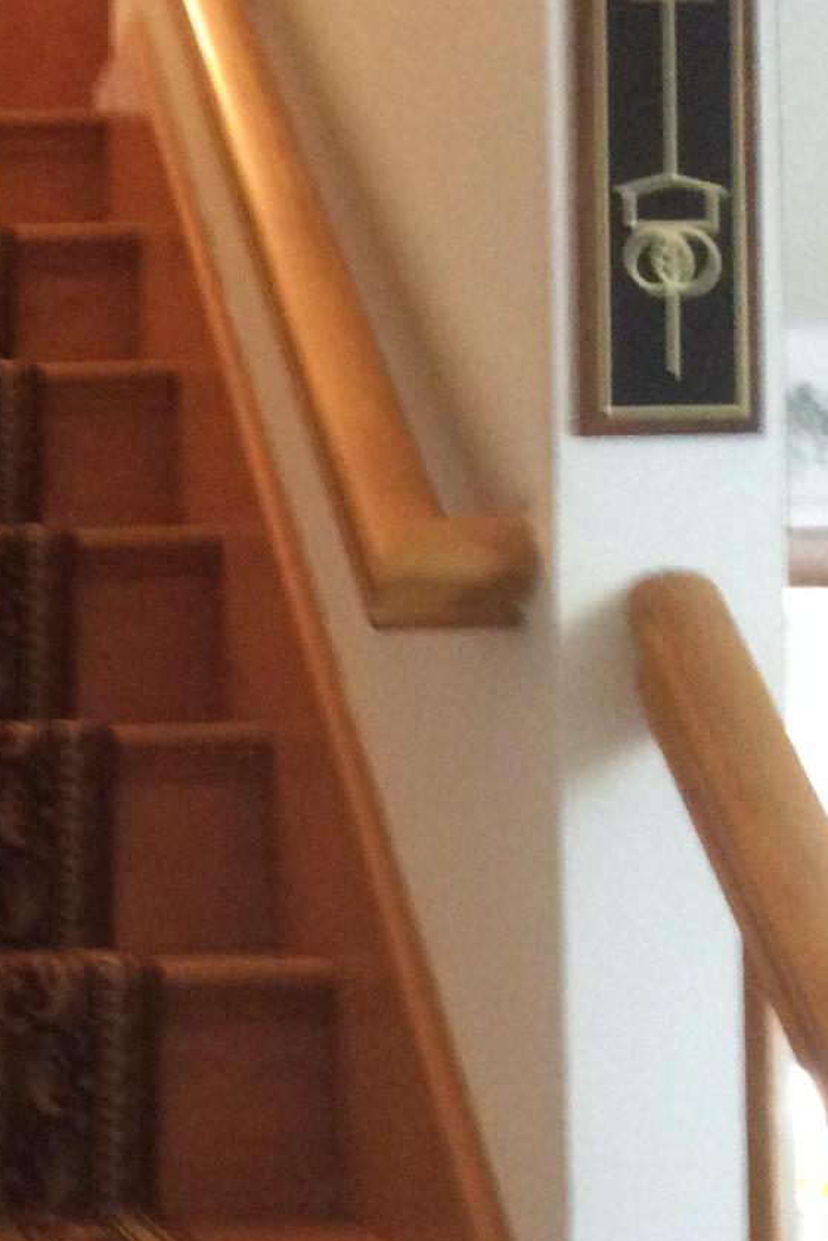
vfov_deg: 25.4
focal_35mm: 79
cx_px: -255
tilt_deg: -1.0
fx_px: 2724
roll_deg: +1.7
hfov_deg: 16.3
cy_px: 884
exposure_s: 1/15
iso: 320
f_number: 2.4
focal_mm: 3.3
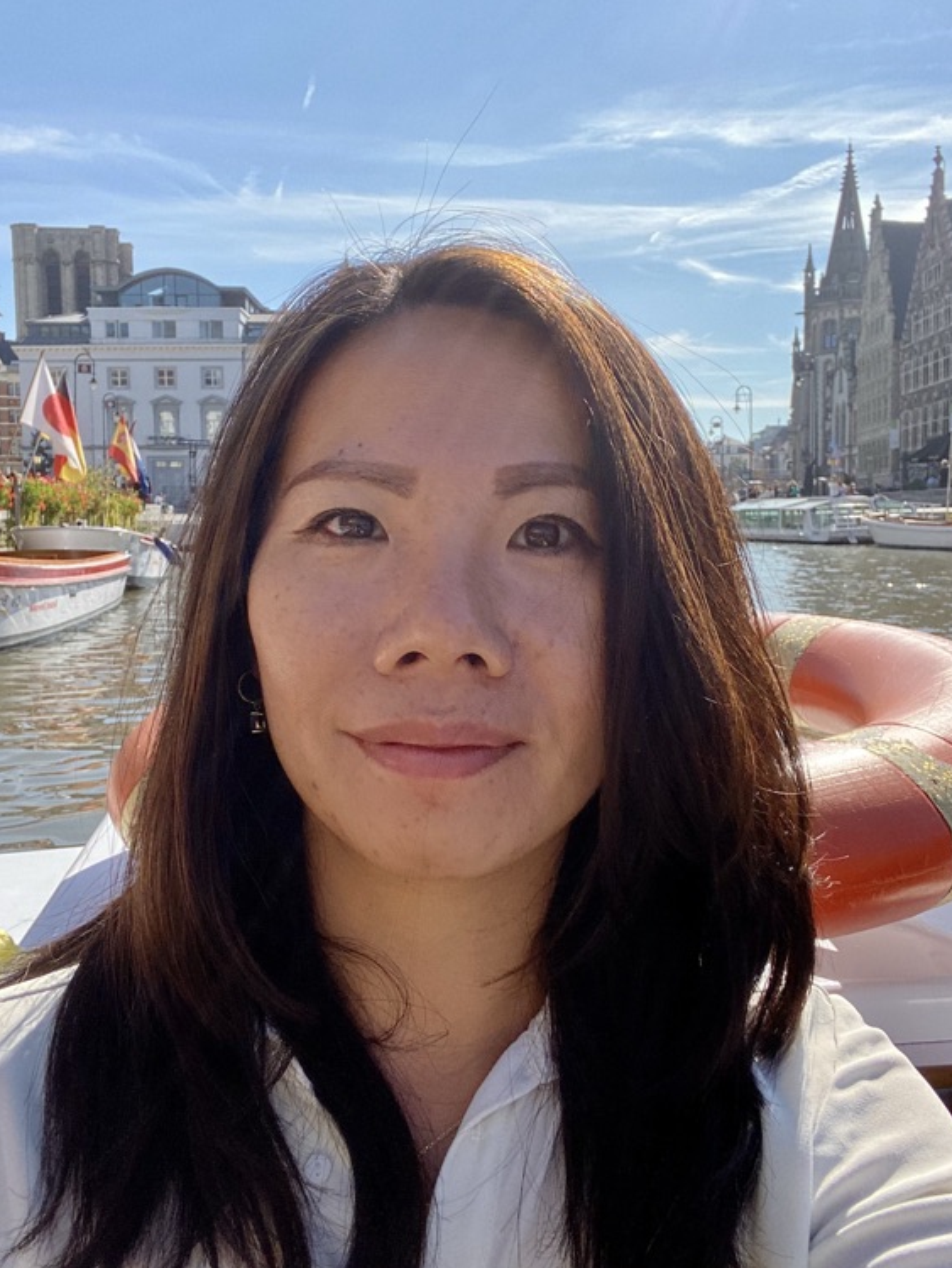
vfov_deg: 56.8
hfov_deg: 44.2
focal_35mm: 32
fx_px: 1173
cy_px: 595
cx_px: 477
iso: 25
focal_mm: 2.71
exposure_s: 1/2688
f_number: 2.2
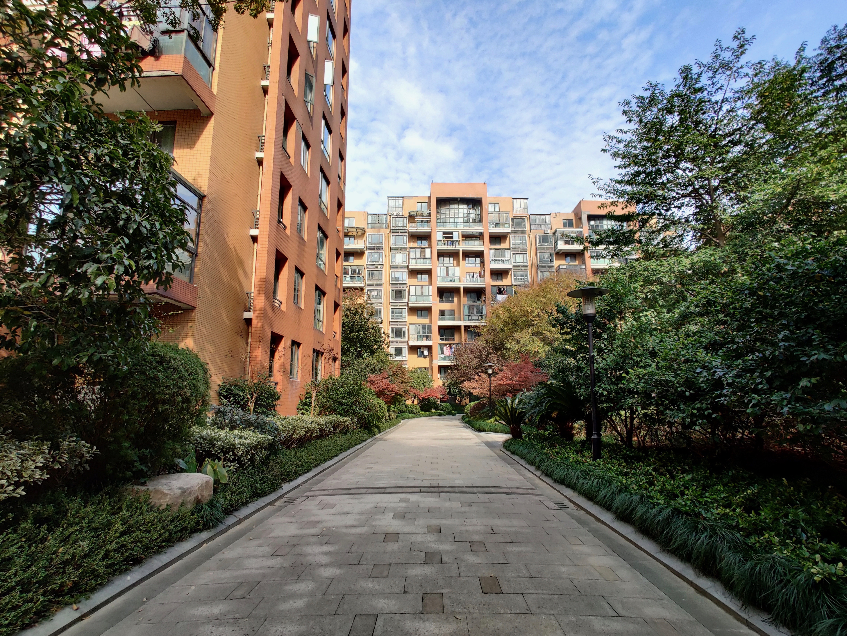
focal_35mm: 13
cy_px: 318
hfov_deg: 106.2
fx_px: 318
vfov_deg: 89.9
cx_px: 424
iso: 100
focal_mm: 2.25
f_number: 2.2
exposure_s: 1/198
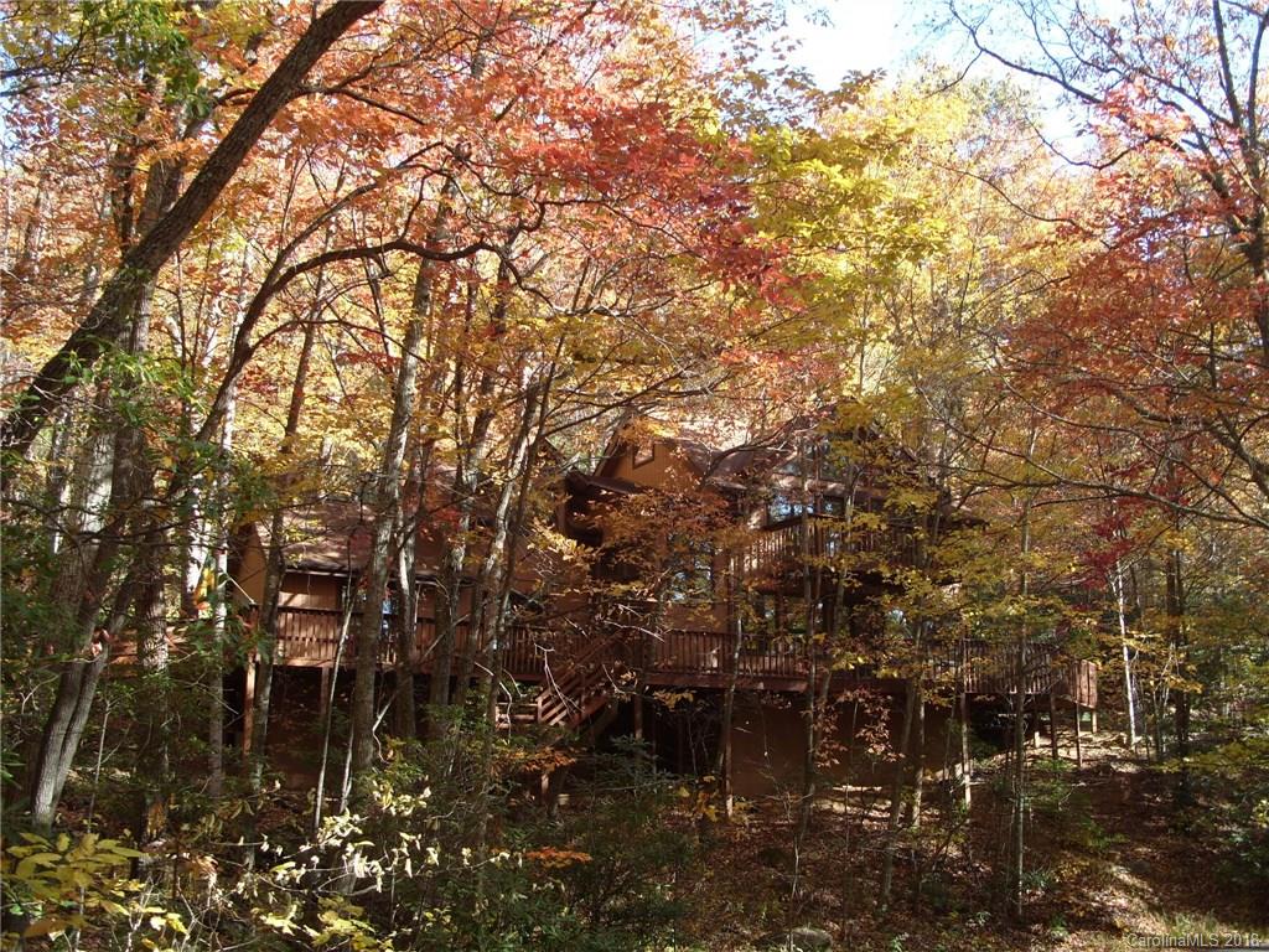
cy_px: 476
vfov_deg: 40.7
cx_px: 634
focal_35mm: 35
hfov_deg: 52.6
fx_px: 1283
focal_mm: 7.8
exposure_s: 1/125
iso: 80
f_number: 3.1
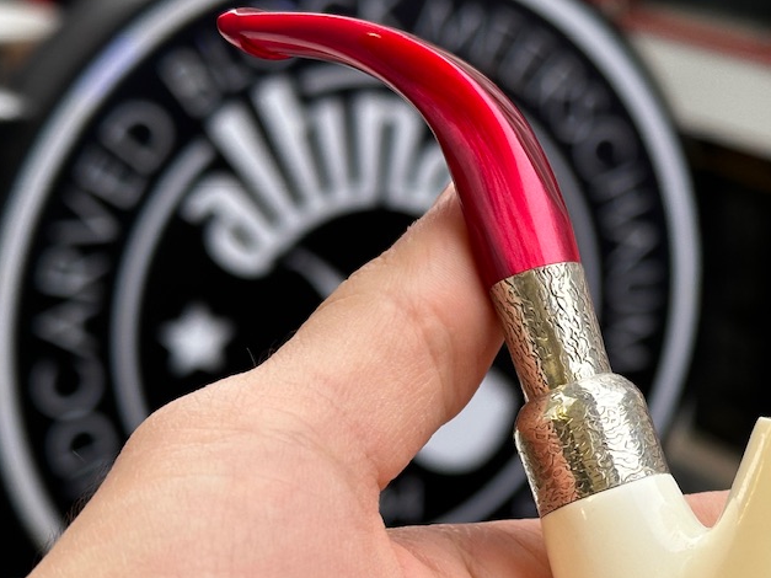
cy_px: 432
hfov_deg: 19.8
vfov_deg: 15.0
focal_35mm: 98
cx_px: 653
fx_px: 2182
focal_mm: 6.86
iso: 80
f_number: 1.78
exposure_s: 1/110
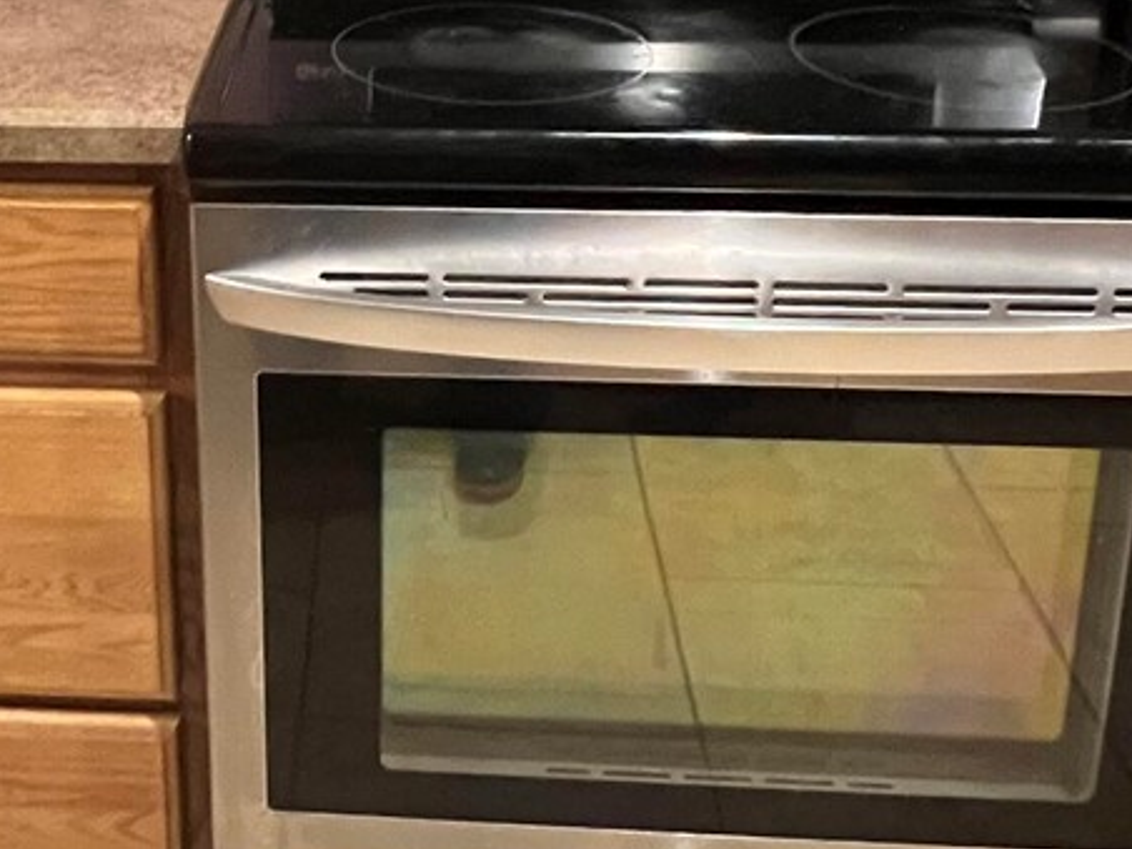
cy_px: -10
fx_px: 1504
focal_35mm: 46
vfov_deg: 29.3
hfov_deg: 40.2
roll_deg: +1.1
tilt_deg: -16.0
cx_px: 291
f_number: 1.8
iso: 800
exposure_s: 1/40
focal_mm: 1.57
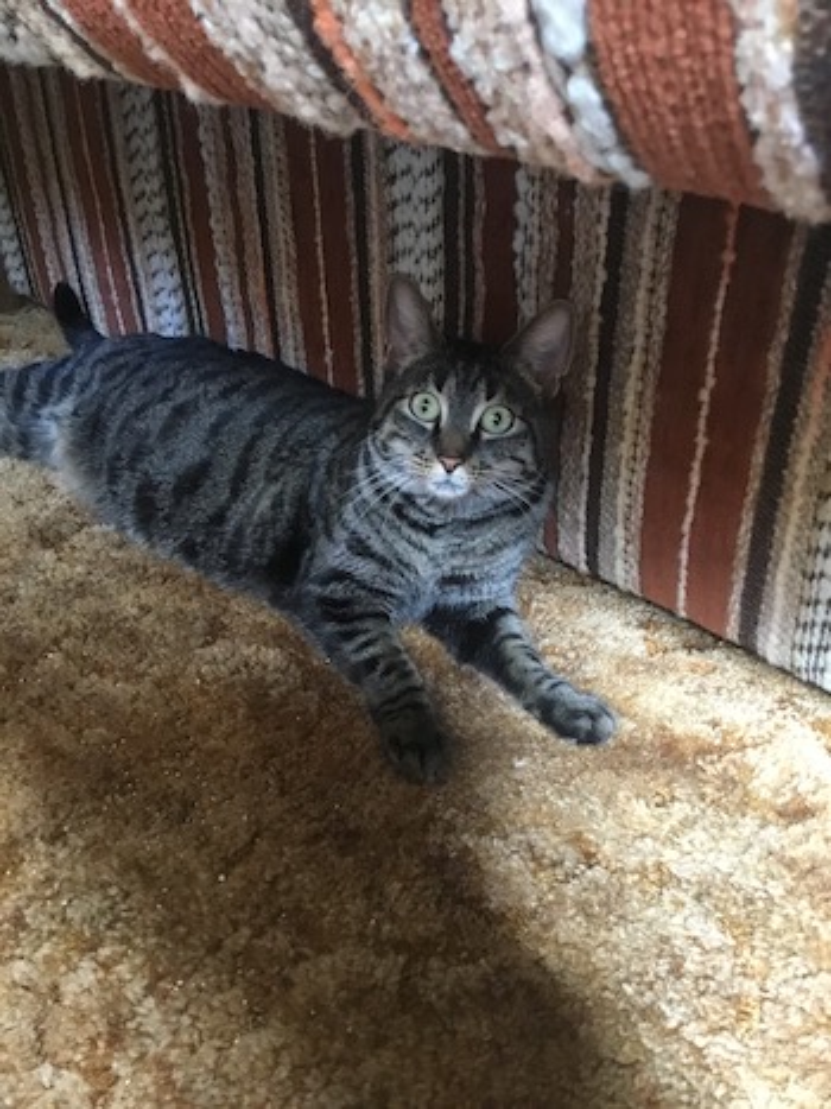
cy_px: 554
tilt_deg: -32.1
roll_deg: +2.1
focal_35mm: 31
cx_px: 416
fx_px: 993
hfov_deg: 45.4
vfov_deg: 58.4
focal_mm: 3.3
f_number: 2.4
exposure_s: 1/15
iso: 250
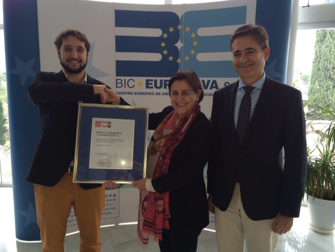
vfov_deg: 46.8
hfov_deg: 60.0
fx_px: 290
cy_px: 126
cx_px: 168
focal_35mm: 30
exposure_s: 1/30
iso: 50
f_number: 2.2
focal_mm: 4.12
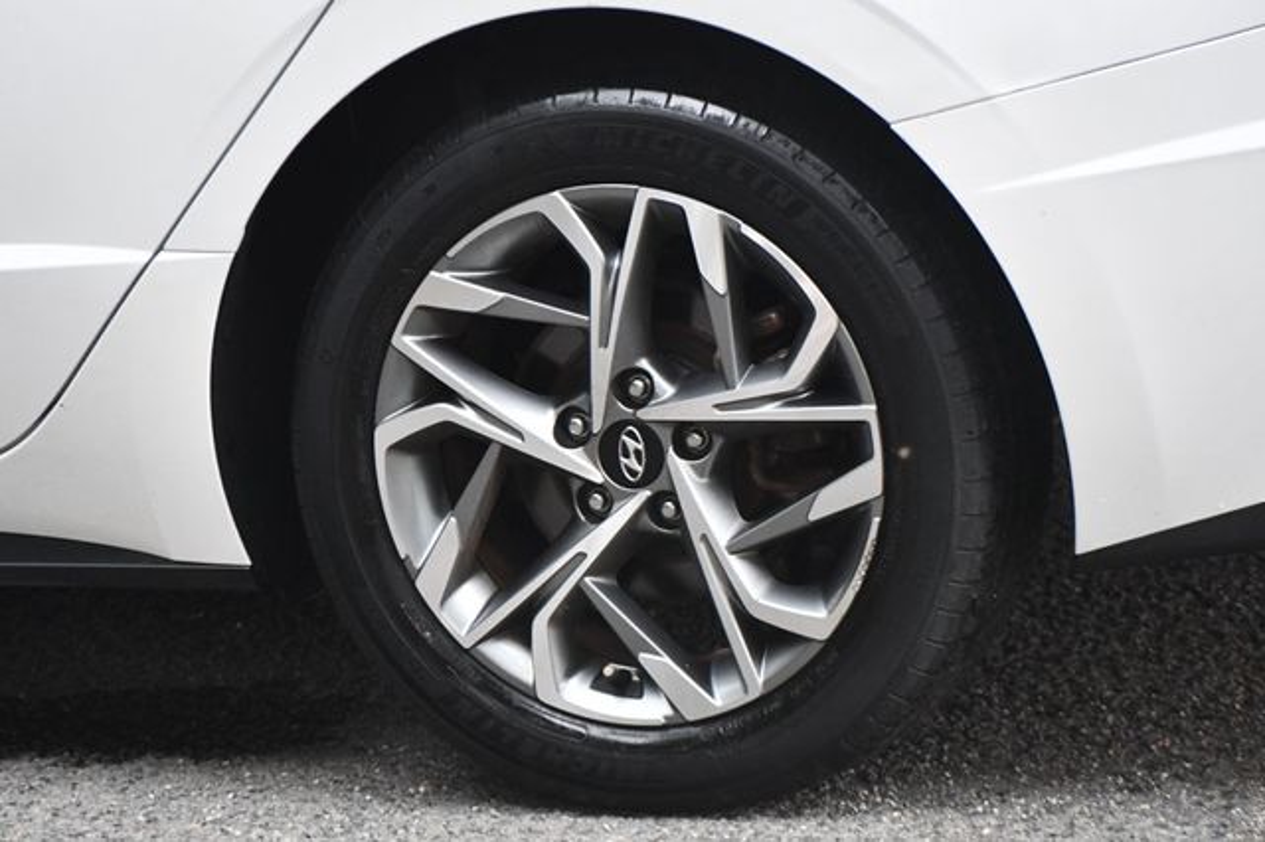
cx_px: 632
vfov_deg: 8.3
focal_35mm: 165
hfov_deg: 12.5
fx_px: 5795
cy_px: 421
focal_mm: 110
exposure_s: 1/125
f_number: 4.8
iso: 3200
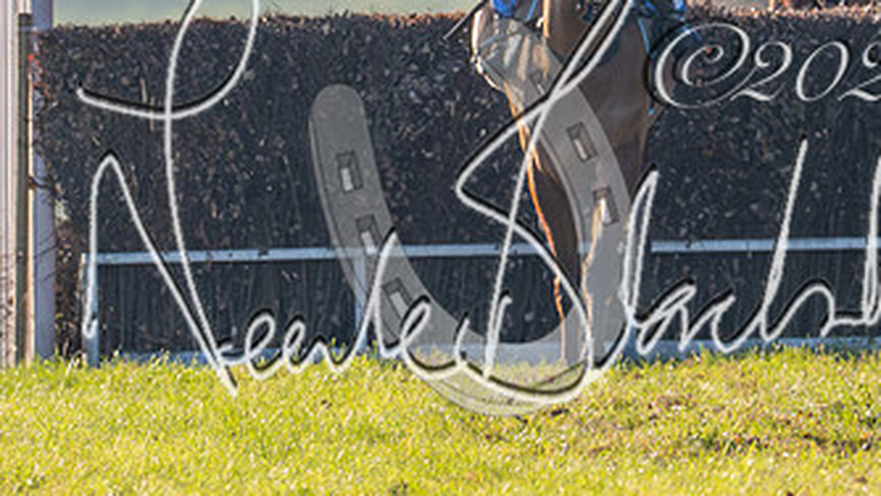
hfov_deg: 1.2
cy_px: -64
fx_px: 42757
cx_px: 545
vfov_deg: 0.7
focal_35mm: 1830
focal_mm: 400
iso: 400
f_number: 5
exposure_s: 1/2000
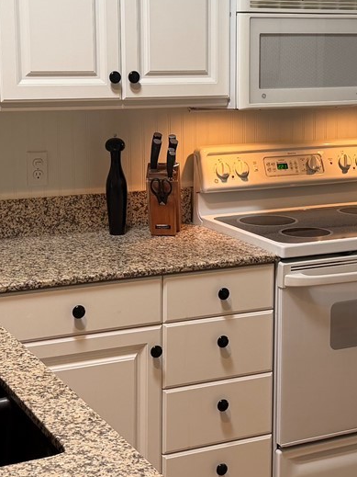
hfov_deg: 19.8
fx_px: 1018
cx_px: 246
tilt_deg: -10.7
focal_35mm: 74
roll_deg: +0.8
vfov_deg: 26.3
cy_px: 202
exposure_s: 1/60
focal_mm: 6.76
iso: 160
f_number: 1.78
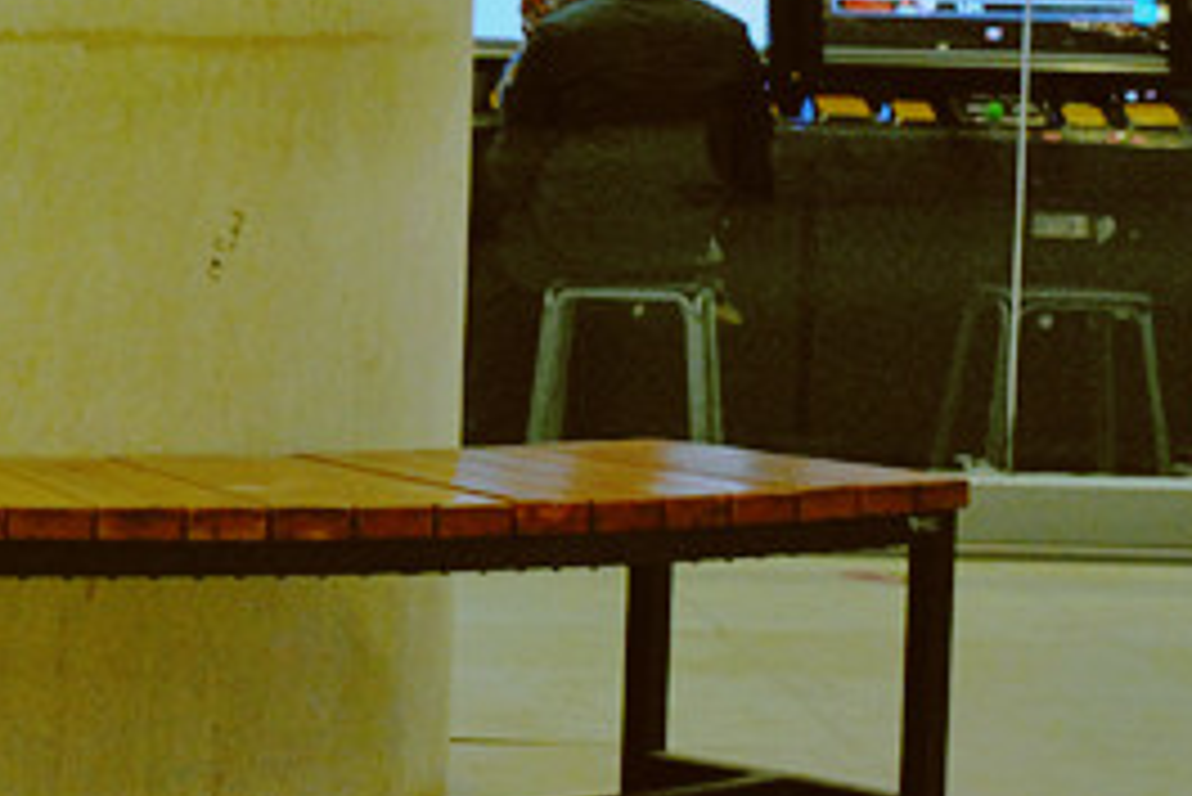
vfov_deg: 8.0
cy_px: 268
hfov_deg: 11.8
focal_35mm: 172
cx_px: -54
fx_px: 5698
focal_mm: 38
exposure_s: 1/30
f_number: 5
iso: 1000
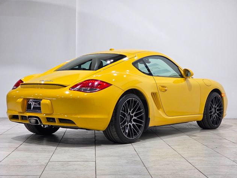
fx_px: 479
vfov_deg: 21.0
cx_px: 117
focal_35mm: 70
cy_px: 88
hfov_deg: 27.8
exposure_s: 1/120
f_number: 2.4
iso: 160
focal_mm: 7.9
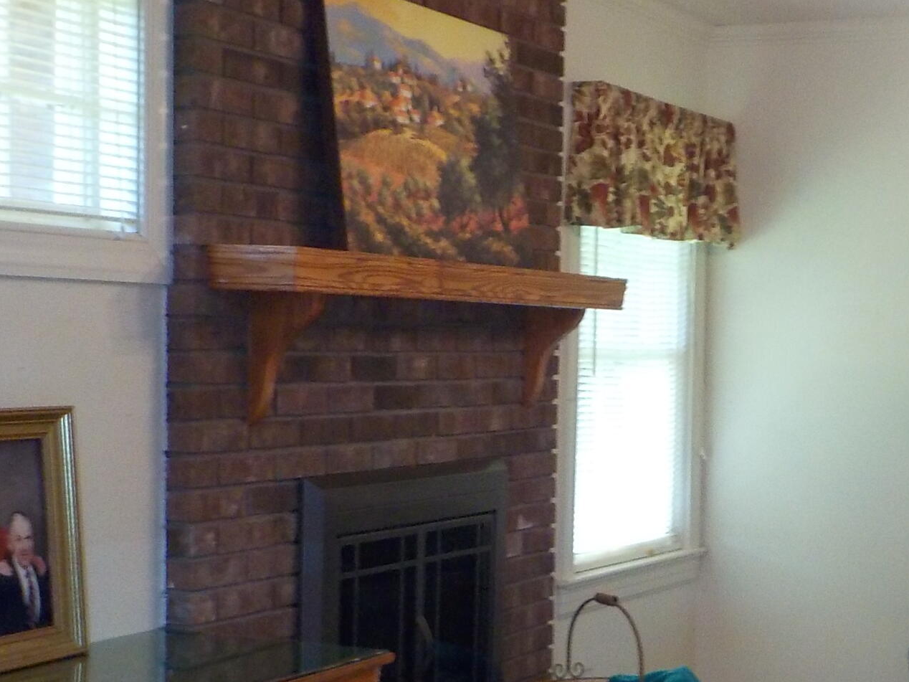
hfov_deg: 27.1
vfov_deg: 20.6
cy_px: 456
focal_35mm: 71
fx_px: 1864
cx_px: 673
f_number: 3.3
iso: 280
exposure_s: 1/30
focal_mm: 4.1
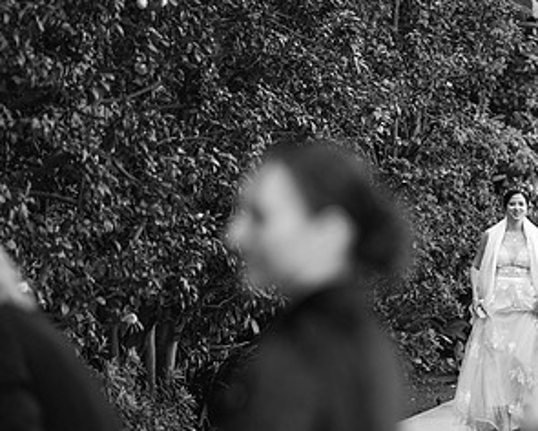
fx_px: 2500
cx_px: 514
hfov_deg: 12.2
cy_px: 338
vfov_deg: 9.8
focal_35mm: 157
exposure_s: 1/1000
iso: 1000
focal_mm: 85
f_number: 2
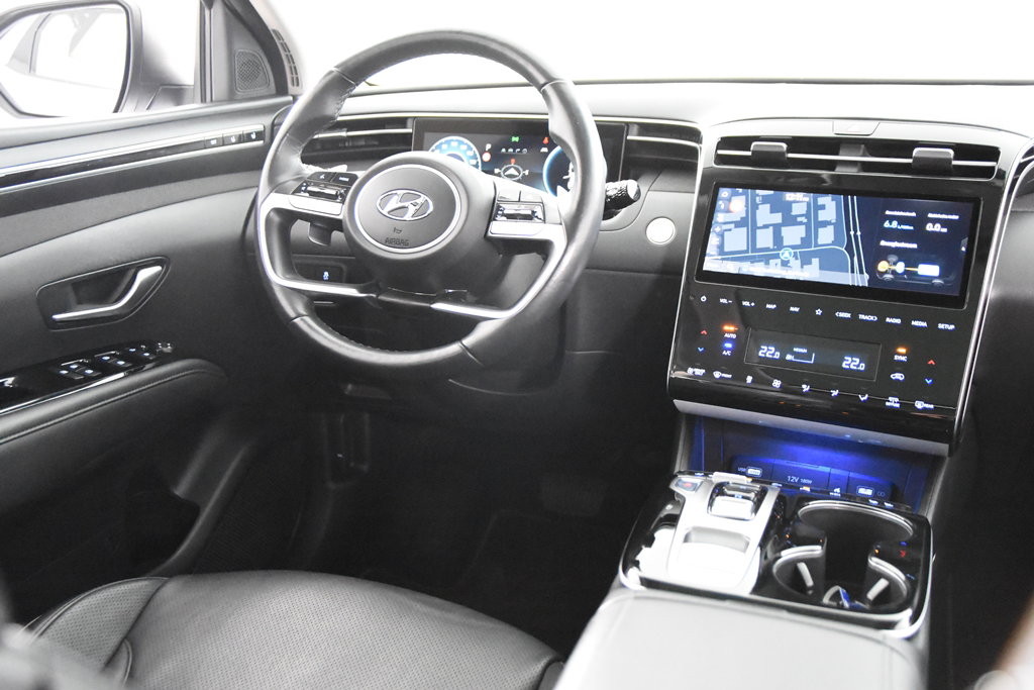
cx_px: 517
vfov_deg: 36.9
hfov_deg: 53.1
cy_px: 345
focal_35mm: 36
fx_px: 1034
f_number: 3
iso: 12800
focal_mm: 24
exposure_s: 1/40
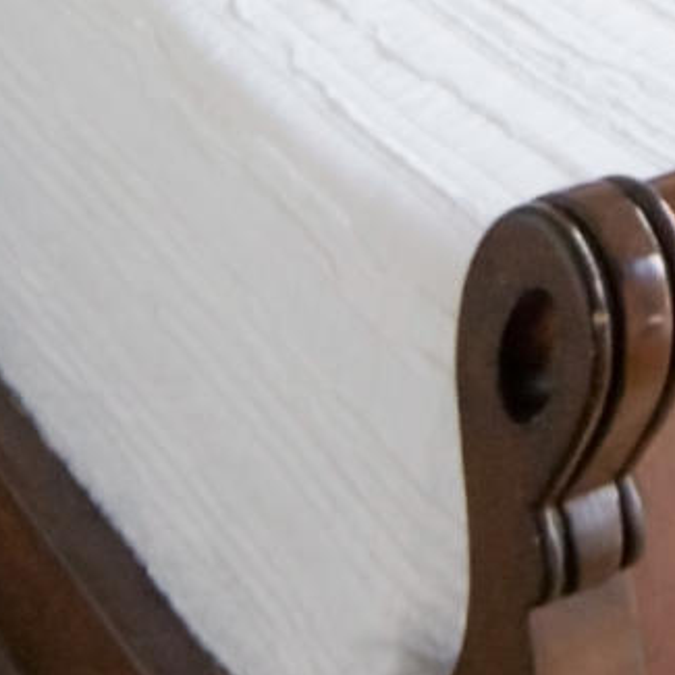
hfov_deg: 15.4
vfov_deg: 12.3
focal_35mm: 110
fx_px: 2427
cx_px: 760
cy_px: -980
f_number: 4.5
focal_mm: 14
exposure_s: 1/160
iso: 640
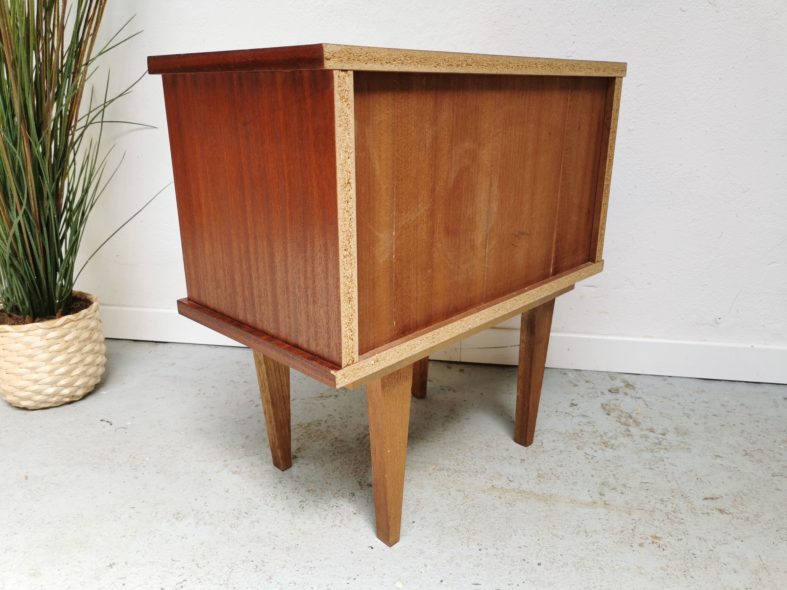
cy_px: 295
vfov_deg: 51.4
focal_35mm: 27
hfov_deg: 65.3
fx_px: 614
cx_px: 394
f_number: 1.8
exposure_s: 1/224
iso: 50
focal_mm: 5.58
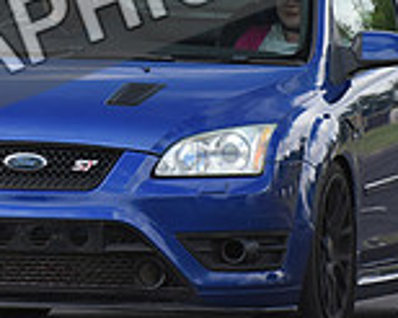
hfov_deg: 1.4
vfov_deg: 1.1
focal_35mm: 1415
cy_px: -25
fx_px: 16657
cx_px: -39
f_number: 5.6
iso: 1600
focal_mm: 400
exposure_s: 1/1000
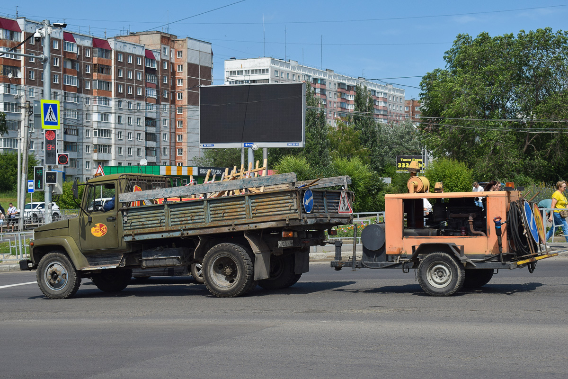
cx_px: 284
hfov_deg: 33.4
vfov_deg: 22.6
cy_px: 190
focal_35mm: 60
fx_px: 947
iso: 200
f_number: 7.1
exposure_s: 1/1000
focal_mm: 40
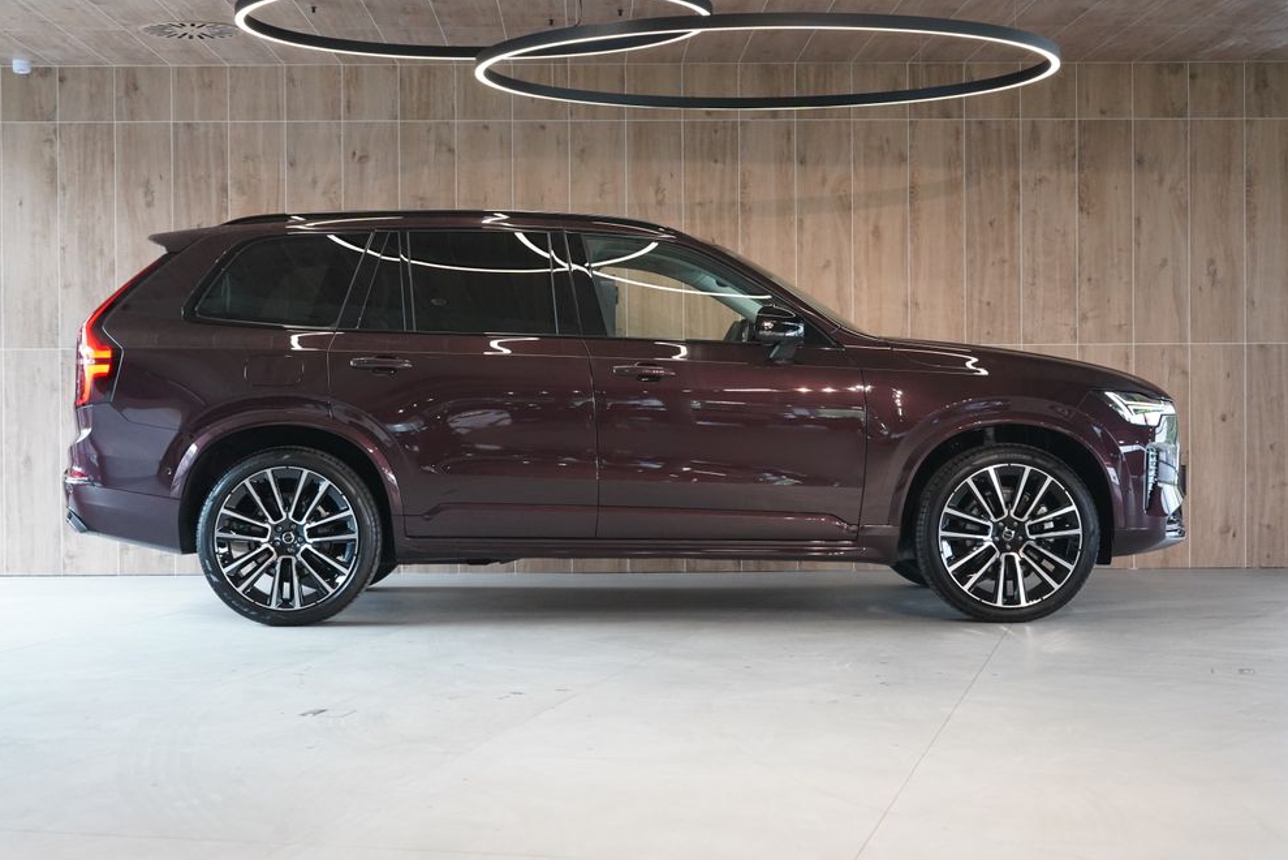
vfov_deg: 23.0
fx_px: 2111
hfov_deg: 33.9
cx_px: 628
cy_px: 419
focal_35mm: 59
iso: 5000
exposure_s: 1/160
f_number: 5
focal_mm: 57
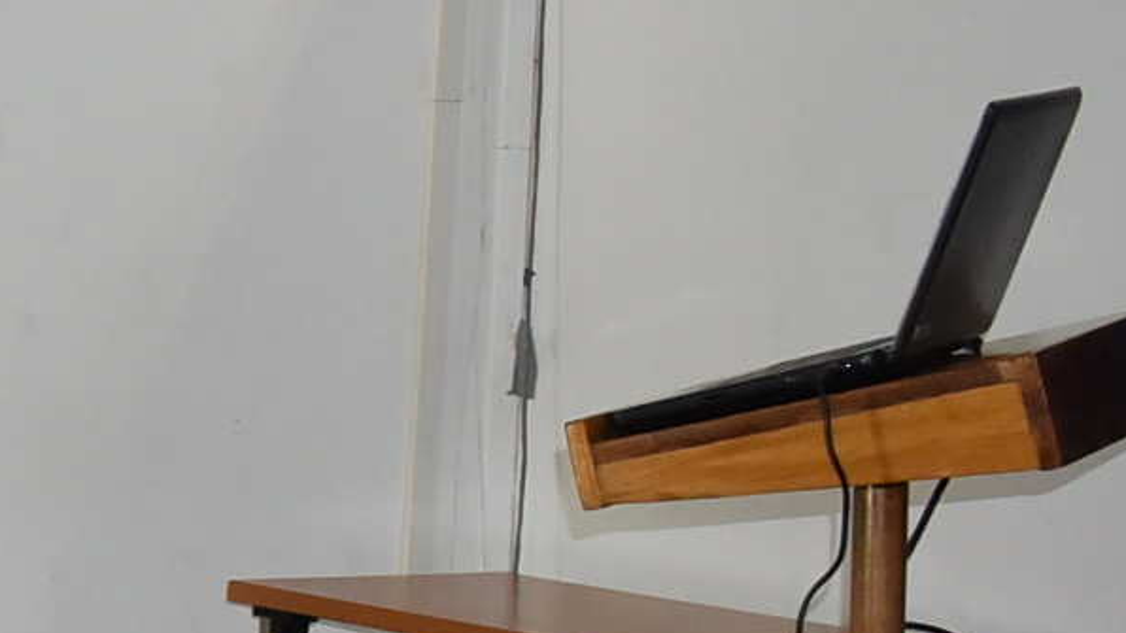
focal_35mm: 158
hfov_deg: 11.4
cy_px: 631
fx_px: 4717
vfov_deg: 7.6
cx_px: -1532
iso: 800
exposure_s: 1/100
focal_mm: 20
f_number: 5
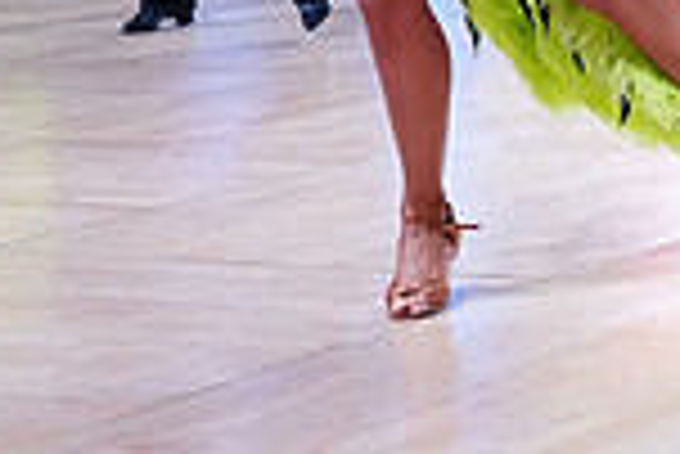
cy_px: -330
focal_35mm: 150
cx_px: 1063
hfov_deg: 12.9
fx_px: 2836
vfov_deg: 8.8
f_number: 4.5
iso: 2000
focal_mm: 39
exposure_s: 1/500
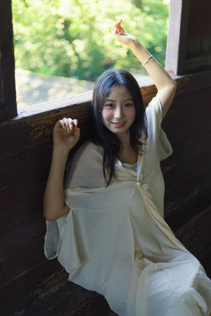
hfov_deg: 27.0
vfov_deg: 39.6
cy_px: 158
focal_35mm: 50
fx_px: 440
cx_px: 106
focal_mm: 50
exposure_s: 1/250
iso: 320
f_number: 1.8
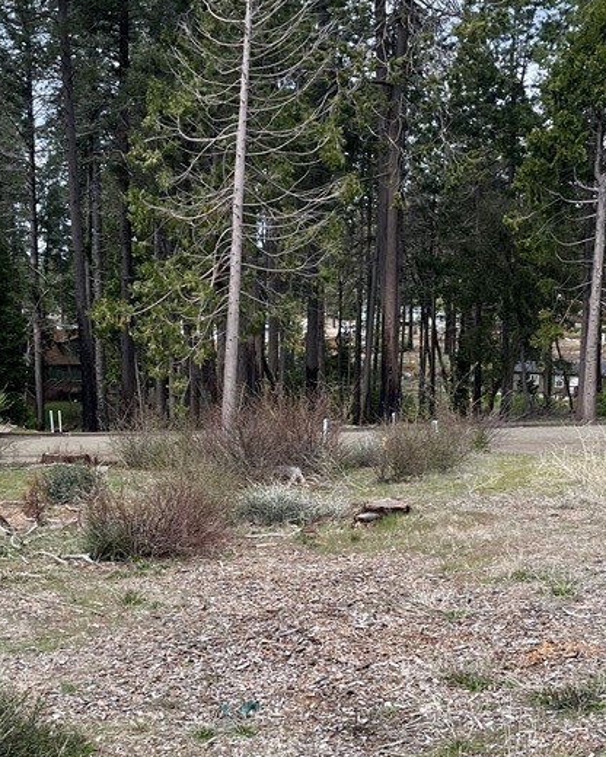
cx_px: 265
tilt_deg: -8.7
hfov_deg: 30.2
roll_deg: -0.5
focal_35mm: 50
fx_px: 1121
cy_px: 528
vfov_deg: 36.8
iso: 50
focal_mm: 5.1
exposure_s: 1/1238
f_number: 1.6
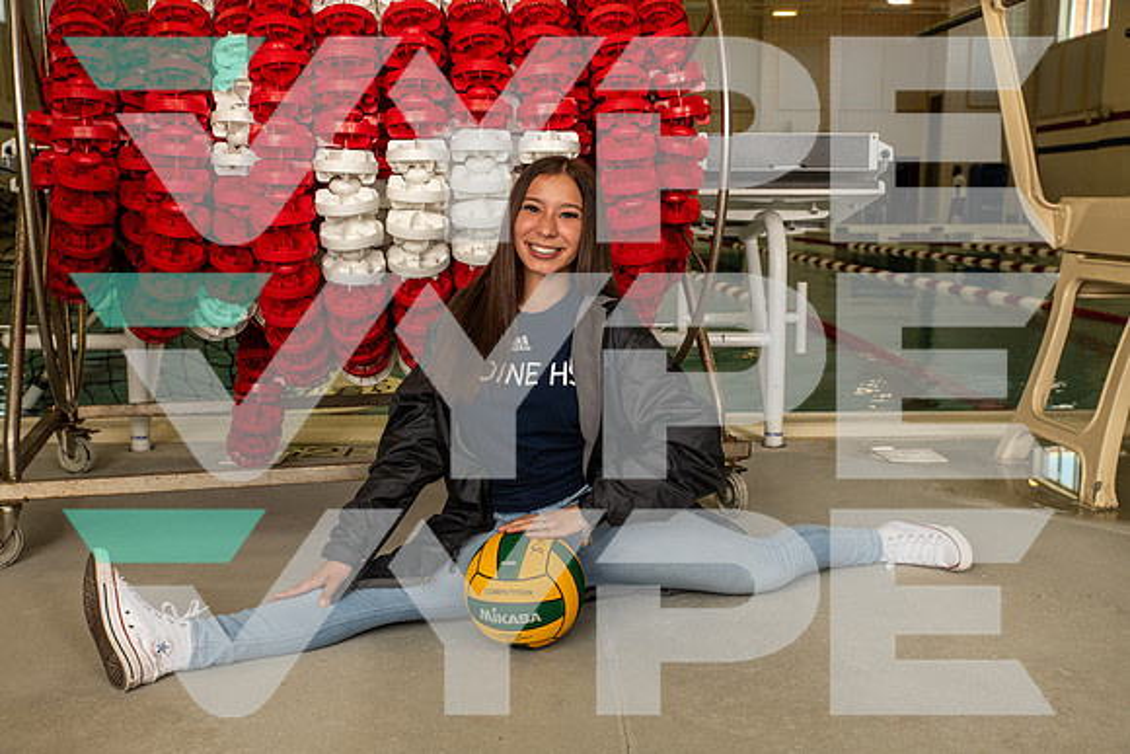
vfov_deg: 33.4
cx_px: 565
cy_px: 377
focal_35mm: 40
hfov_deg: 48.4
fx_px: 1256
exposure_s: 1/250
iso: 500
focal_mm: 40
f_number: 7.1
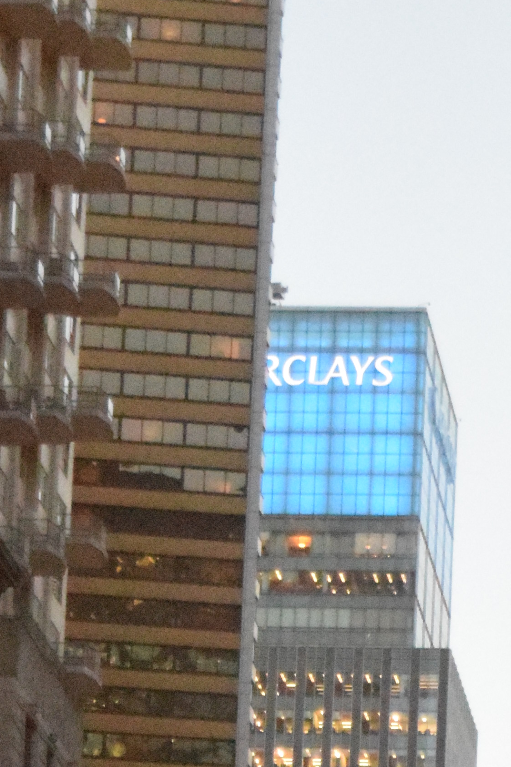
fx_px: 4323
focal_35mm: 203
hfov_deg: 6.7
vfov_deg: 9.8
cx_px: 550
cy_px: 1231
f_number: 4.8
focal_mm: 38
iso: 12800
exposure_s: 1/320
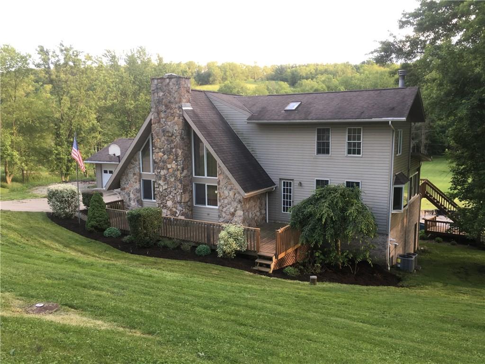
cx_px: 242
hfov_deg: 61.7
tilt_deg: -7.8
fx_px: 406
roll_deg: +0.7
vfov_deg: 48.2
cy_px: 182
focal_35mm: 29
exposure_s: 1/60
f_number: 2.2
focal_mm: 4.15
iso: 32
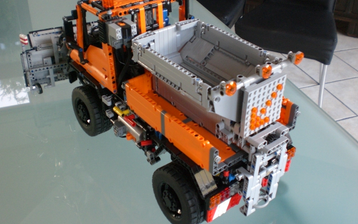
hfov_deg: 48.2
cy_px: 110
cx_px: 177
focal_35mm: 41
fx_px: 400
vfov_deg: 31.2
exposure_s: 1/80
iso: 200
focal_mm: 6.3
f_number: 3.1
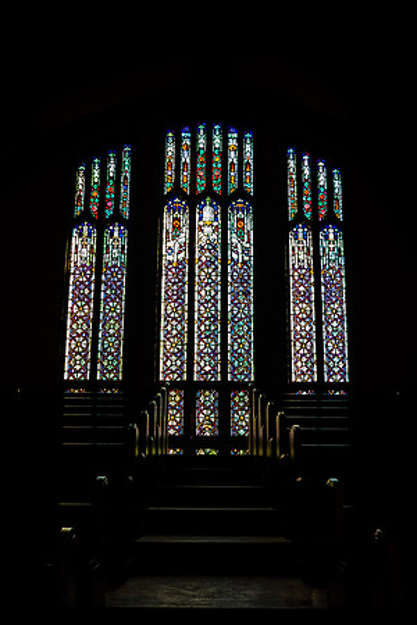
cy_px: 293
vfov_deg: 48.5
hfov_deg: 33.5
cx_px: 215
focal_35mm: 40
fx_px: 694
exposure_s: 1/25
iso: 400
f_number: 2.8
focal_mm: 16
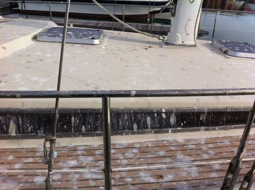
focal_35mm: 35
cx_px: 128
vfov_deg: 40.6
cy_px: 95
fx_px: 257
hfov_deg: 52.7
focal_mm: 3.85
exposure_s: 1/1676
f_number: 2.8
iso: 80
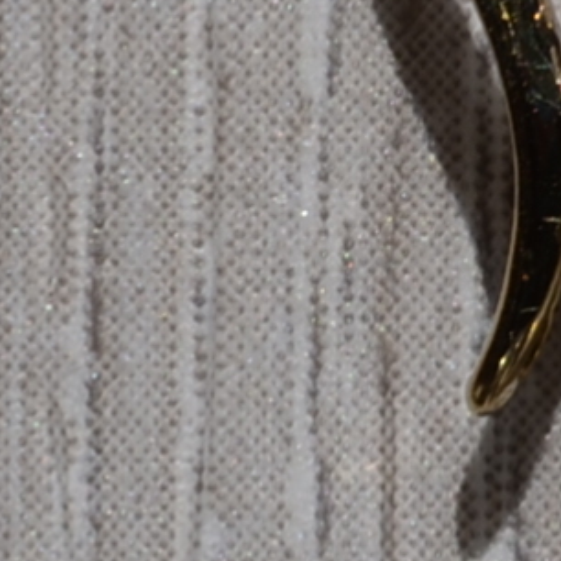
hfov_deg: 1.6
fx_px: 19700
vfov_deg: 1.6
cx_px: 935
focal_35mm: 1074
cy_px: 200
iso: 100
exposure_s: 1/160
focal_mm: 105
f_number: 22
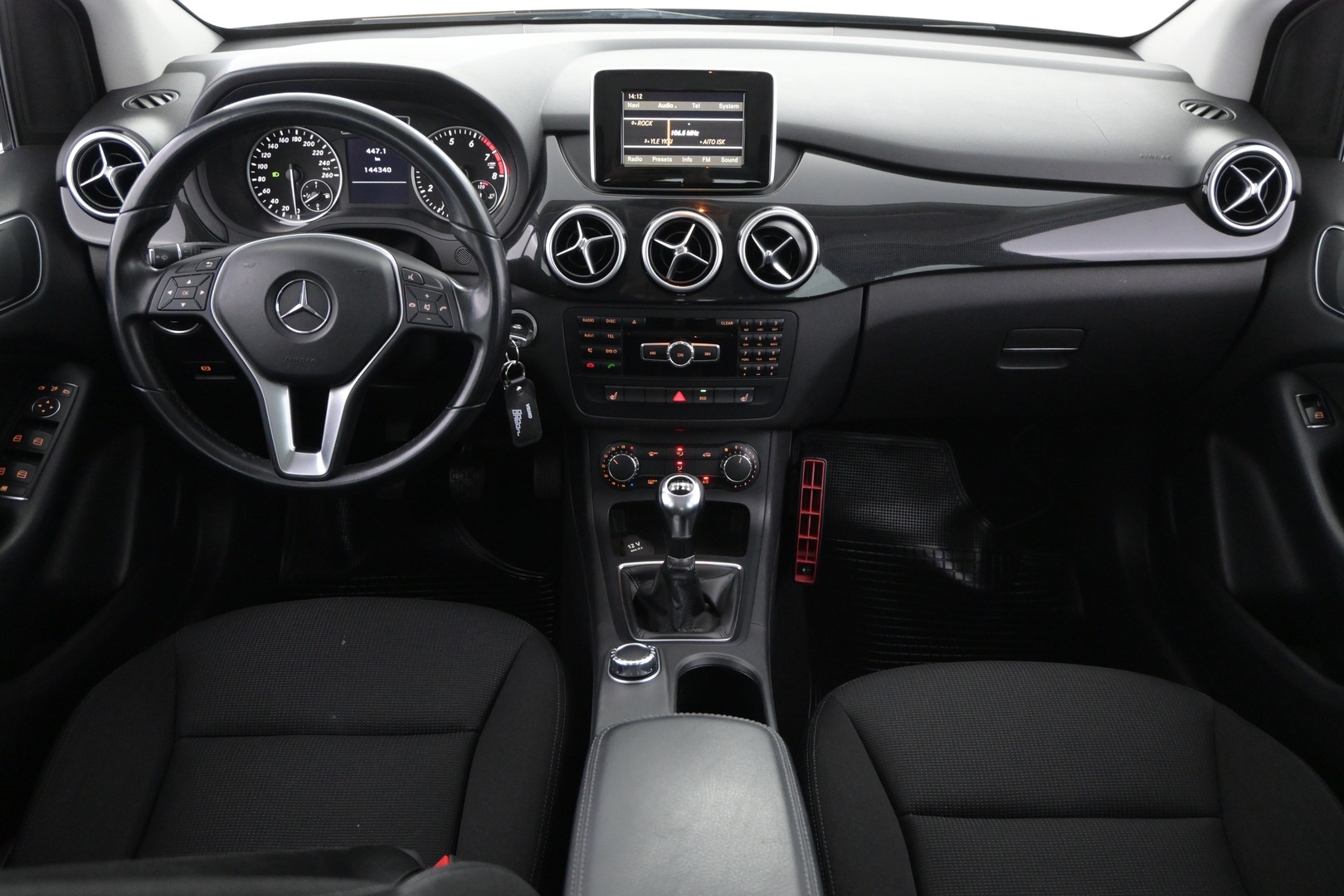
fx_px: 1092
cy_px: 448
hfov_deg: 63.2
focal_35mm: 29
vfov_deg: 44.6
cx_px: 672
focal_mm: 19.5
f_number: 3.8
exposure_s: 1/30
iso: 3200
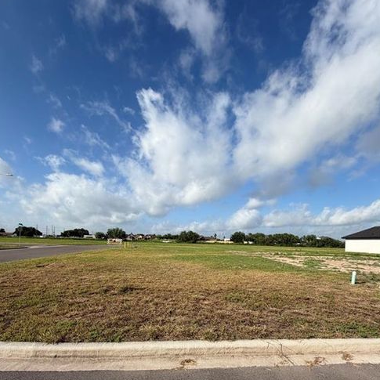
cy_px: 242
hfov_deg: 84.0
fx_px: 211
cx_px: 190
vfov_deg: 82.0
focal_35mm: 17
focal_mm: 2.22
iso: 20
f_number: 2.2
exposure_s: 1/1145
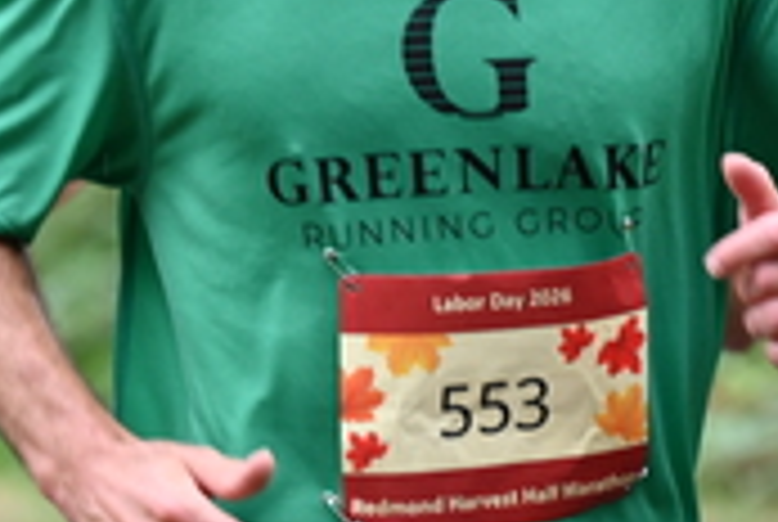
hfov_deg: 3.2
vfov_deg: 2.2
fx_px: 13746
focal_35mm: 635
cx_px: 243
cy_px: -110
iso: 720
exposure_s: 1/250
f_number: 6.3
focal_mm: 200
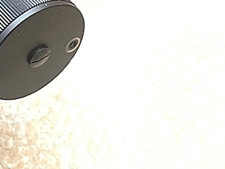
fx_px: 390
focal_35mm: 60
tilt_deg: -40.6
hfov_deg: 30.1
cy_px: 20
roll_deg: -2.7
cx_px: 4
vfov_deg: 23.8
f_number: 2.2
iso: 200
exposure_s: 1/20
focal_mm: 4.15
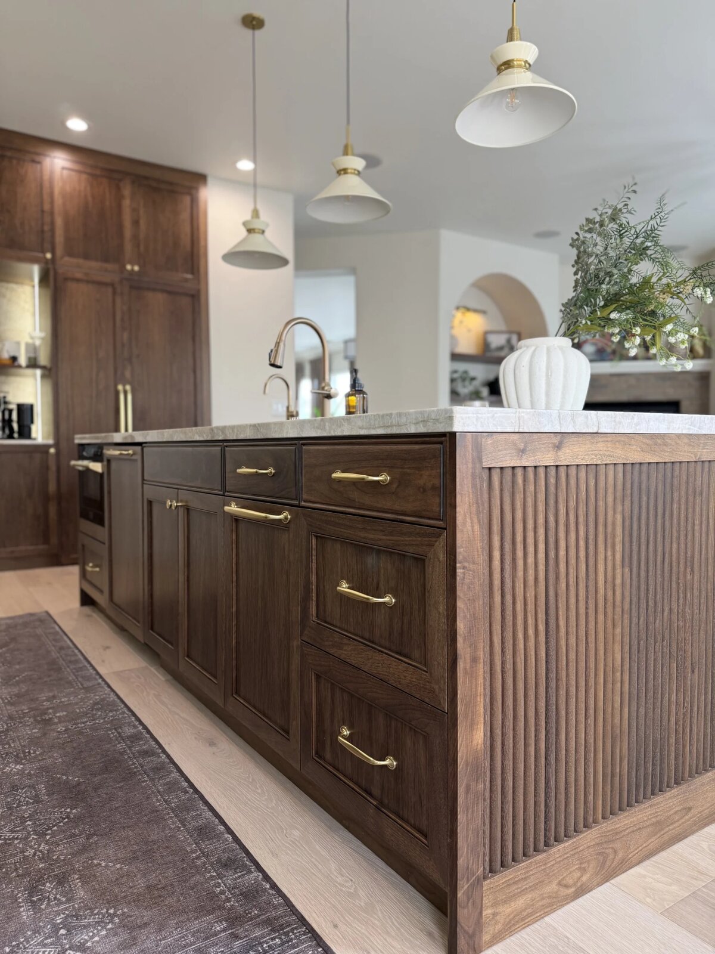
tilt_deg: -2.2
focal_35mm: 24
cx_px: 358
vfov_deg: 71.6
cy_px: 477
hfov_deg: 56.8
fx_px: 661
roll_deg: +0.6
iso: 125
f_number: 1.78
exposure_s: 1/60
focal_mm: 6.76
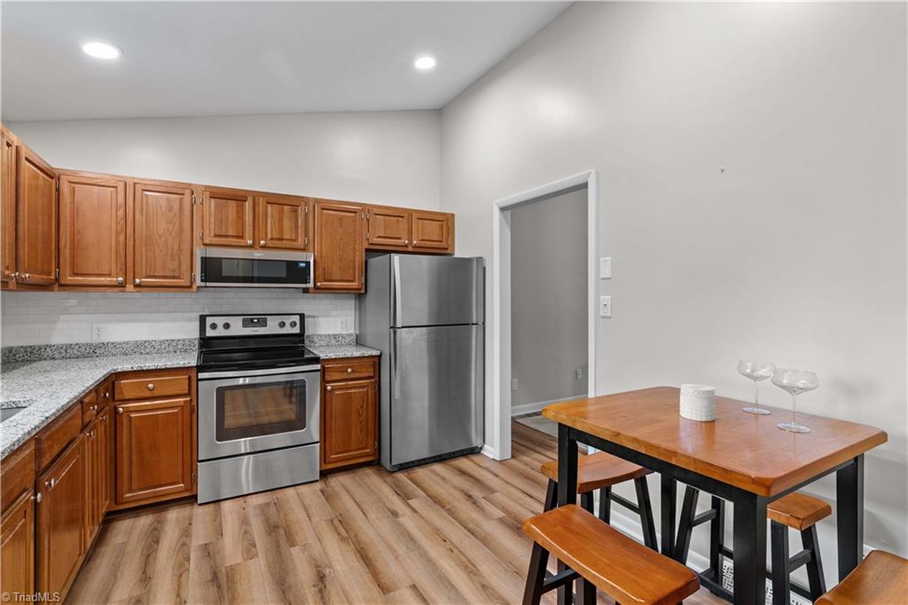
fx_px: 403
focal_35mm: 16
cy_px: 302
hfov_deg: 96.8
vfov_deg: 73.7
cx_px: 454
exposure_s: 1
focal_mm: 16
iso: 100
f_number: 8
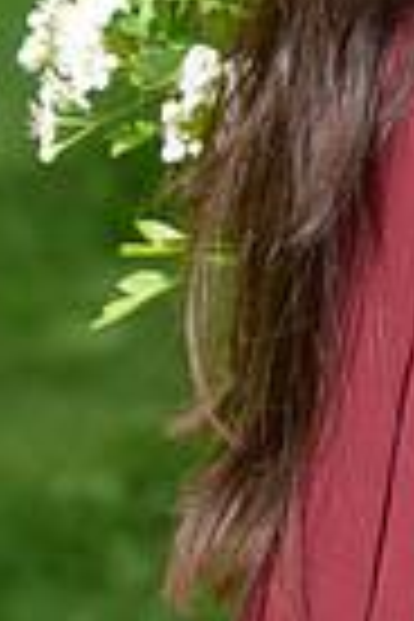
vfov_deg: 5.4
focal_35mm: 377
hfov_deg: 3.6
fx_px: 6503
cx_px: 686
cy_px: -518
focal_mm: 60
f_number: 6.3
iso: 200
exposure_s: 1/640
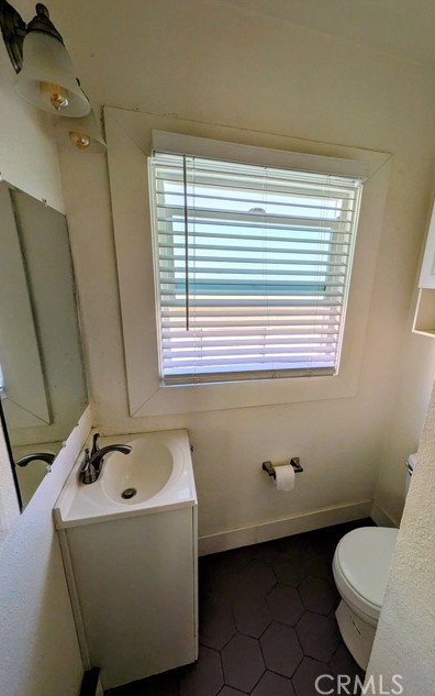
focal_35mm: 15
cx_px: 239
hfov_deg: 74.6
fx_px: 284
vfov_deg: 101.4
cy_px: 349
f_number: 2.2
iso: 51
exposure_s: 1/275
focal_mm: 1.85
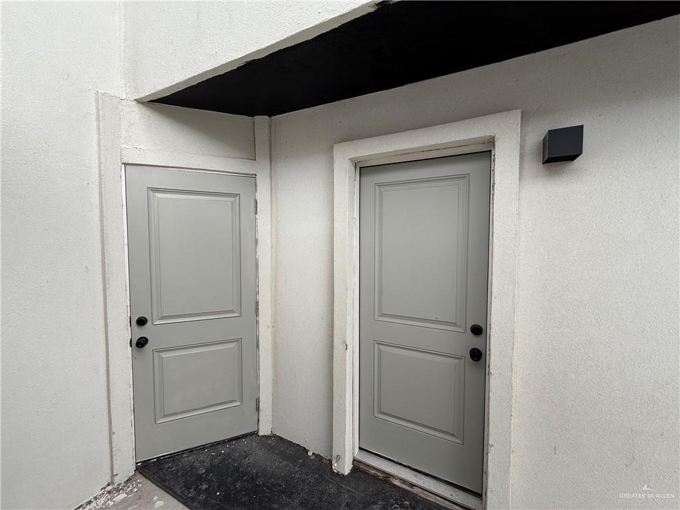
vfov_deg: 85.7
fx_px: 275
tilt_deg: -4.0
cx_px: 340
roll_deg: +0.4
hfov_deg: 102.1
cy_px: 255
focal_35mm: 14
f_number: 2.2
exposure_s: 1/233
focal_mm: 2.22
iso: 50
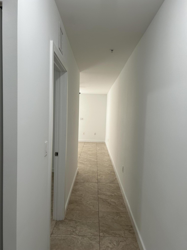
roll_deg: +0.0
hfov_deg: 53.1
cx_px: 94
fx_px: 187
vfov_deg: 67.3
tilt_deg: -6.3
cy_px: 125
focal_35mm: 26
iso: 64
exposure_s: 1/120
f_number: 1.5
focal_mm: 5.7
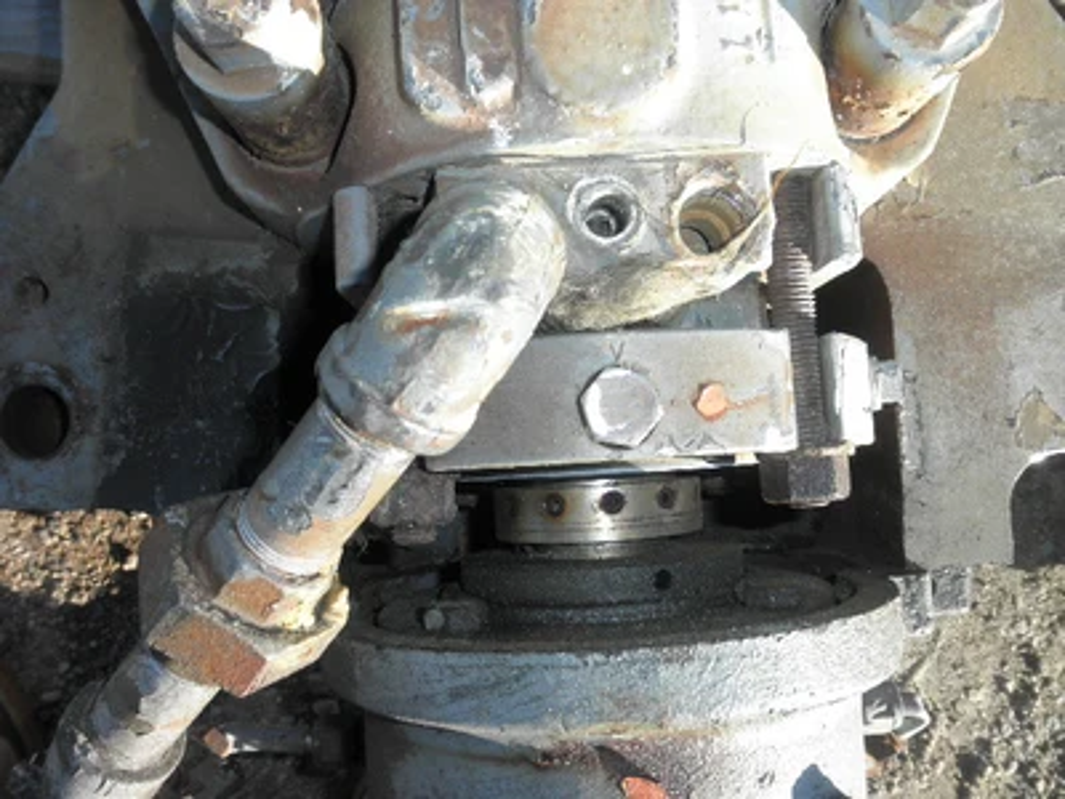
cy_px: 400
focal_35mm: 28
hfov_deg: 63.4
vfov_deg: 49.7
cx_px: 532
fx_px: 861
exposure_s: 1/250
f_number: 3
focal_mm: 5
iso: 64
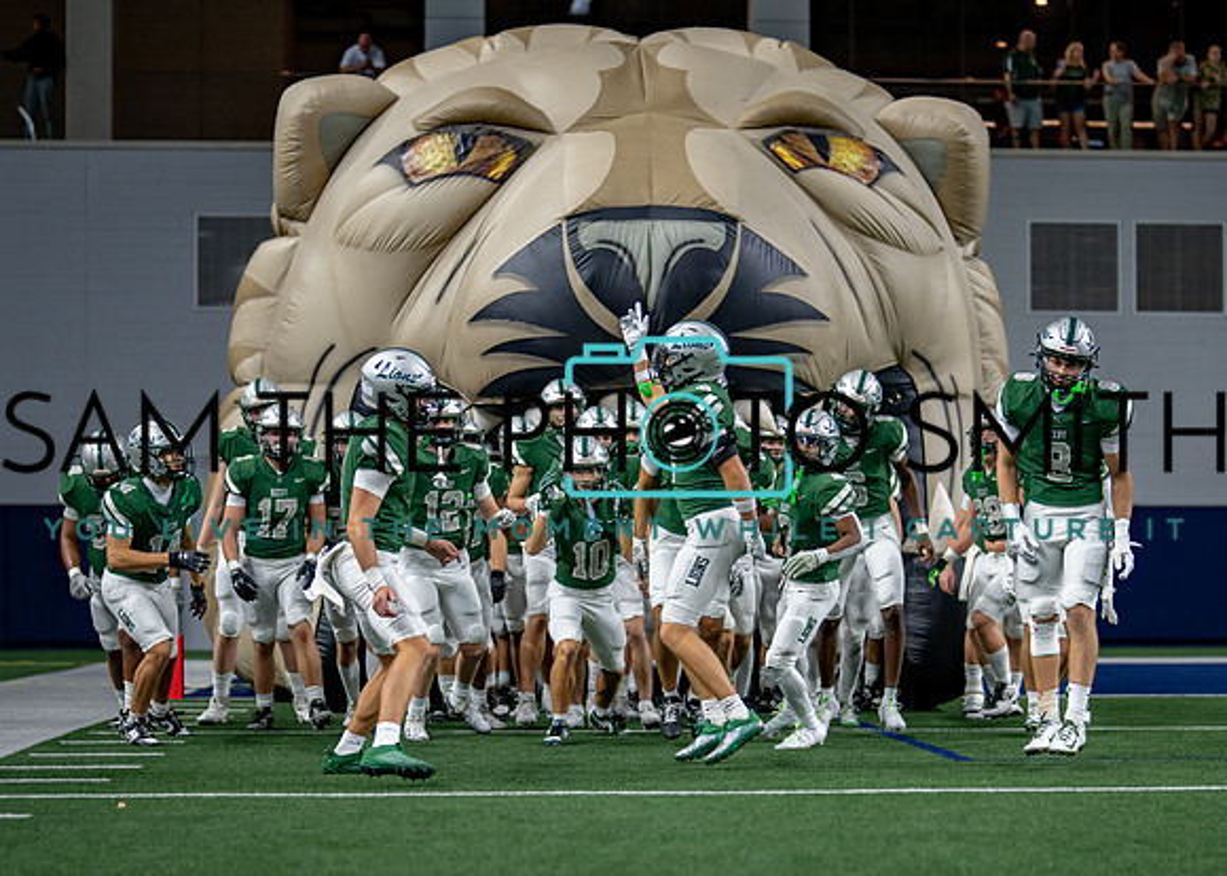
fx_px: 2806
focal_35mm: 81
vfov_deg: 17.7
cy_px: 592
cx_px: 671
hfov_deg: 24.7
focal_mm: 50
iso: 640
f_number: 1.2
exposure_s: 1/2000
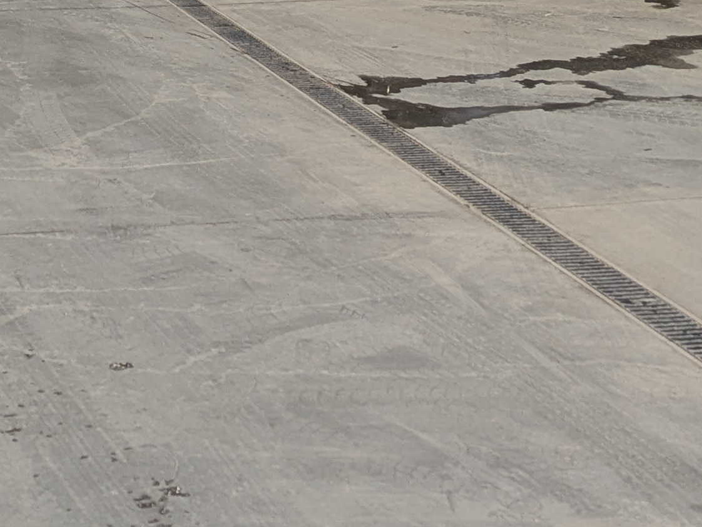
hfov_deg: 18.8
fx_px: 2090
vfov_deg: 13.9
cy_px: -143
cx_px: 105
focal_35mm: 103
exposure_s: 1/119
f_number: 1.89
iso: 41
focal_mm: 5.43
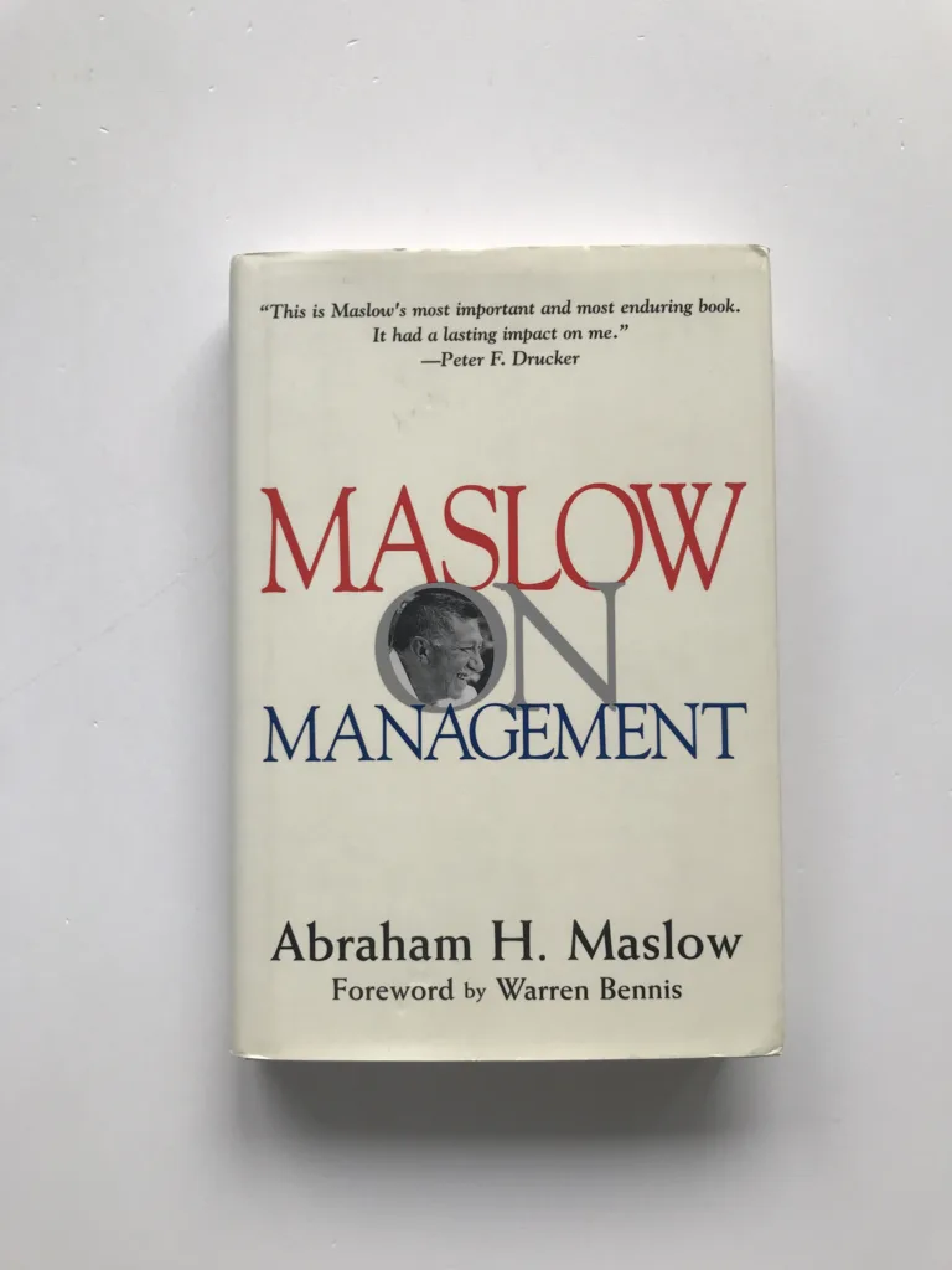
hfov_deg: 49.7
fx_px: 1027
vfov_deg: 63.4
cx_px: 476
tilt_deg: -88.3
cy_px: 635
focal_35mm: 28
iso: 25
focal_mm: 3.99
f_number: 1.8
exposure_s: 1/50
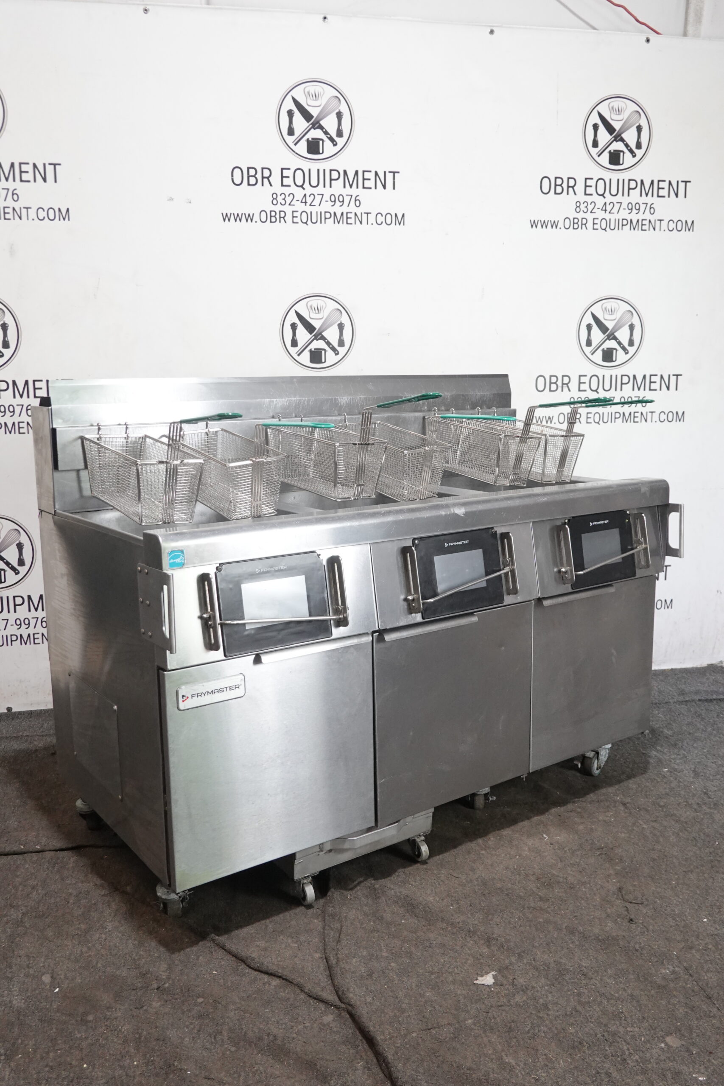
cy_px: 543
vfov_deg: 60.3
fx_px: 935
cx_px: 362
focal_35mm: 31
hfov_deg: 42.3
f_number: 3.5
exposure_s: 1/40
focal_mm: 11.52
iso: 800
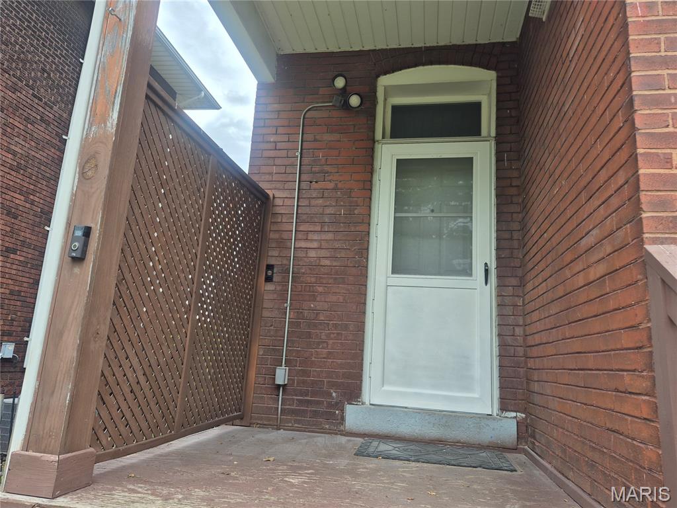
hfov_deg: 73.9
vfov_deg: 58.9
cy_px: 254
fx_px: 450
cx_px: 338
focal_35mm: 23
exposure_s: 1/288
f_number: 1.8
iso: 25
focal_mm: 5.4
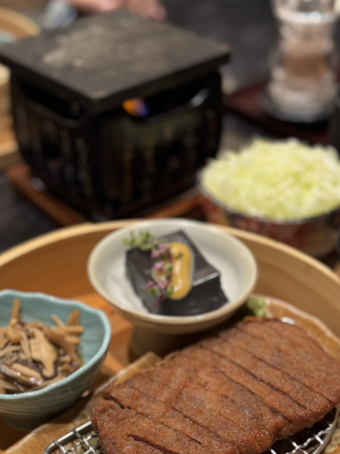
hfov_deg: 21.6
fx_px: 891
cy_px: 306
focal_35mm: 68
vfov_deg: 28.4
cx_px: 129
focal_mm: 6.76
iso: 100
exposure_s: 1/63
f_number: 1.78
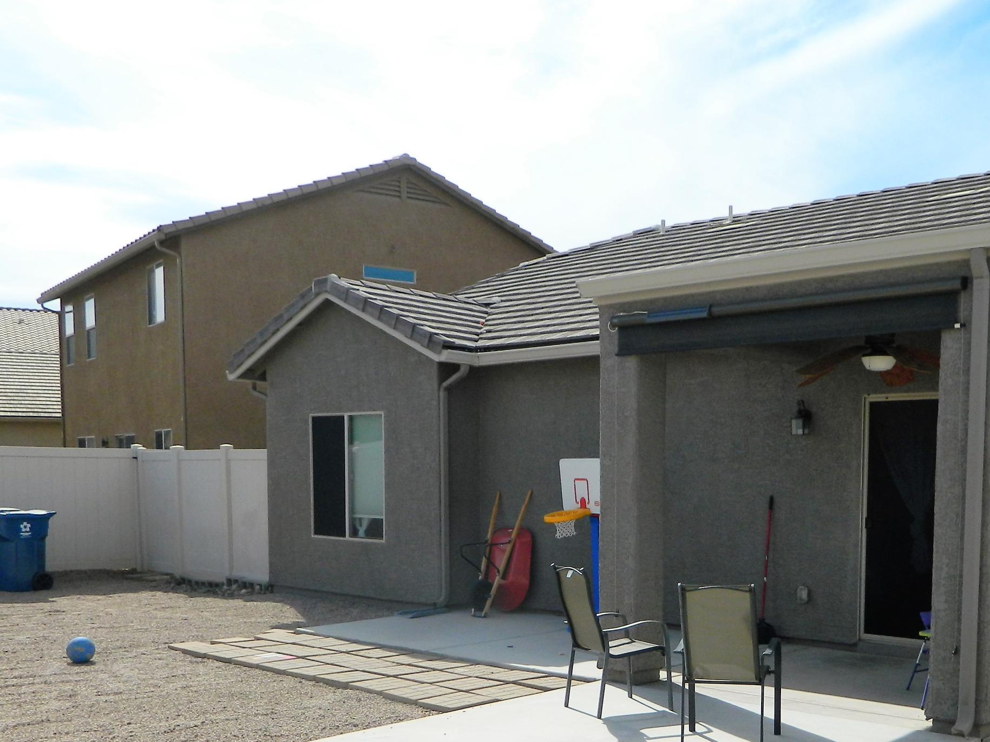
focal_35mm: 41
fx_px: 1173
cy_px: 581
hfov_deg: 45.3
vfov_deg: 34.2
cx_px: 638
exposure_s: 1/200
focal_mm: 4.5
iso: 80
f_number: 8.7
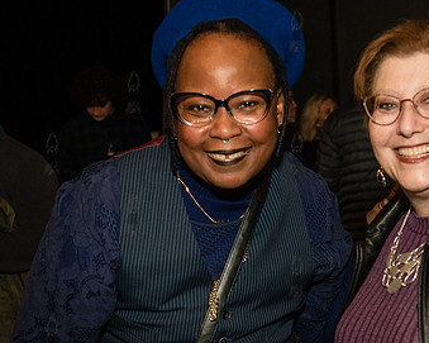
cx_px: 279
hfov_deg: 24.1
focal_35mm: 79
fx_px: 1003
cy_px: 204
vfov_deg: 19.4
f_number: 4.5
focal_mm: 40
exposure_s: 1/160
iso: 4000
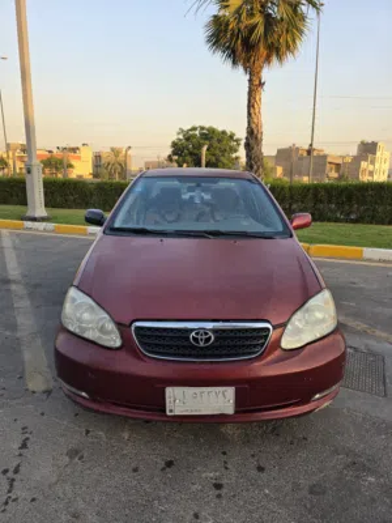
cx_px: 196
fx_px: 347
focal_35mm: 23
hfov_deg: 58.9
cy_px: 262
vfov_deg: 73.9
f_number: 1.7
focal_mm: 6.3
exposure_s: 1/100
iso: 16
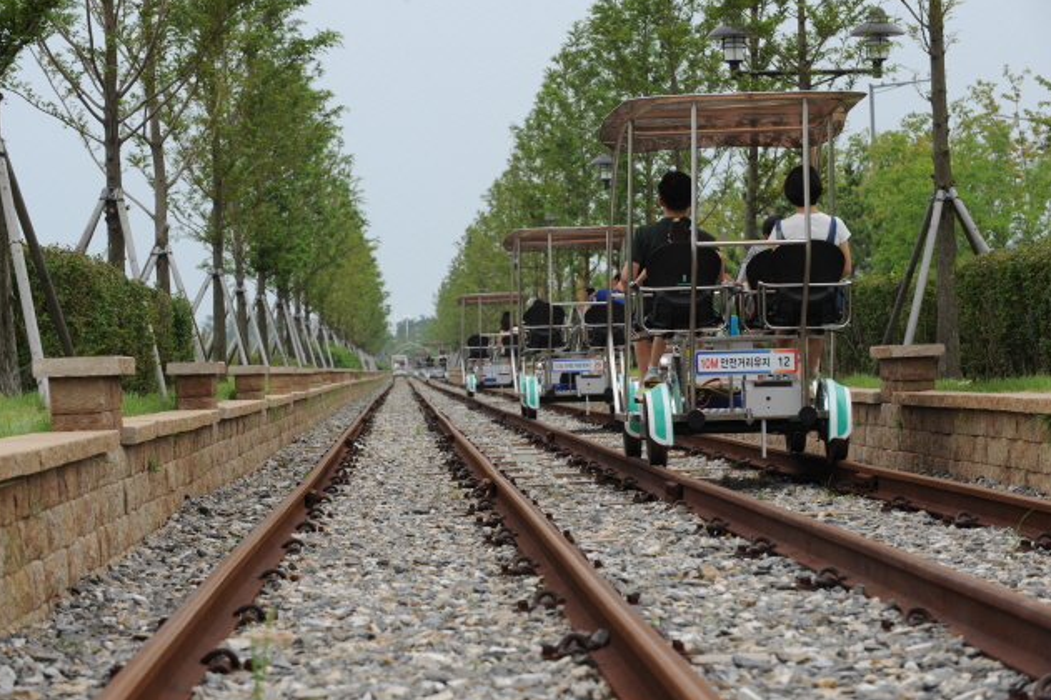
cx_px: 488
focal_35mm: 122
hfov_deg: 16.8
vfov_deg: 11.2
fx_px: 3560
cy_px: 328
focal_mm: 110
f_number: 7.1
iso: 400
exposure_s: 1/400
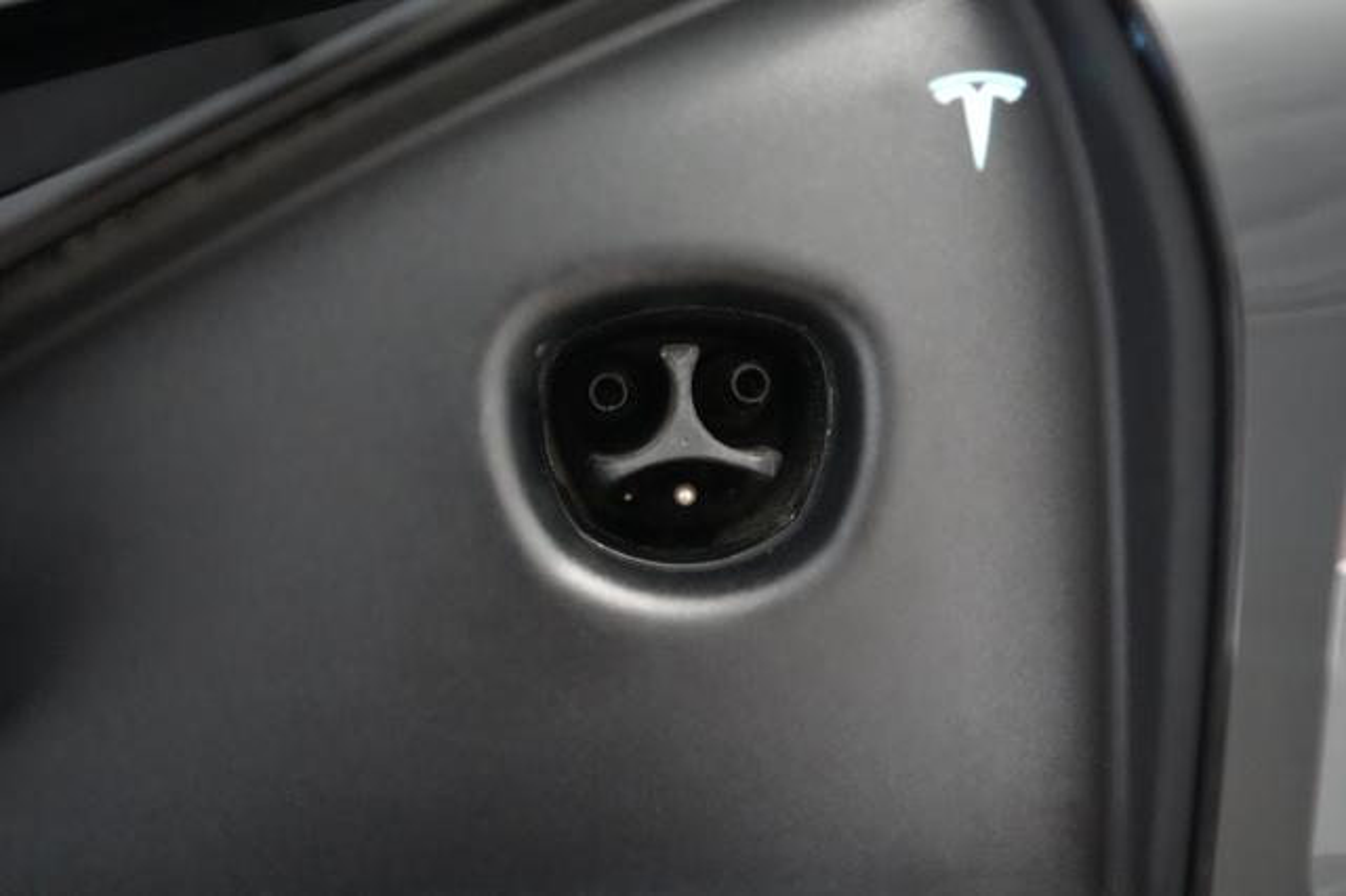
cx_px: 673
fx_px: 1046
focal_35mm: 28
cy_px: 448
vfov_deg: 46.4
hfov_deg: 65.5
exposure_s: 1/320
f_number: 2.8
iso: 12800
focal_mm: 28
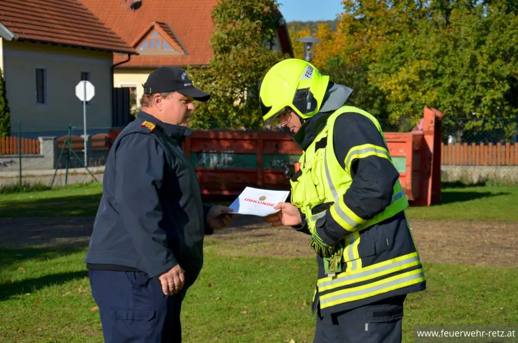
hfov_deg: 20.7
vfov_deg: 13.8
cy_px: 172
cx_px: 259
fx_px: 1421
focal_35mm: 99
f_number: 7.1
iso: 400
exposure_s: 1/2000
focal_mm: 66
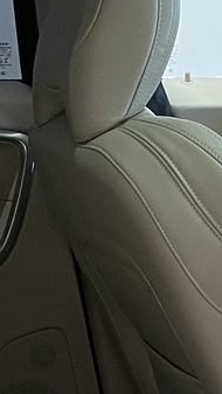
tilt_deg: -26.7
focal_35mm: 121
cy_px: 620
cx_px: 123
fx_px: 1264
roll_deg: +4.2
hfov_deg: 10.0
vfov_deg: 16.0
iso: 320
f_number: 1.6
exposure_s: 1/50
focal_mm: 4.2
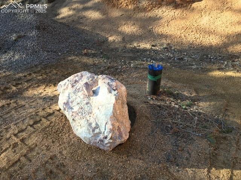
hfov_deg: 61.7
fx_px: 202
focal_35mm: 29
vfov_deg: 48.2
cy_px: 90
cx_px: 120
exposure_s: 1/142
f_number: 2.2
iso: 25
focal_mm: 4.15
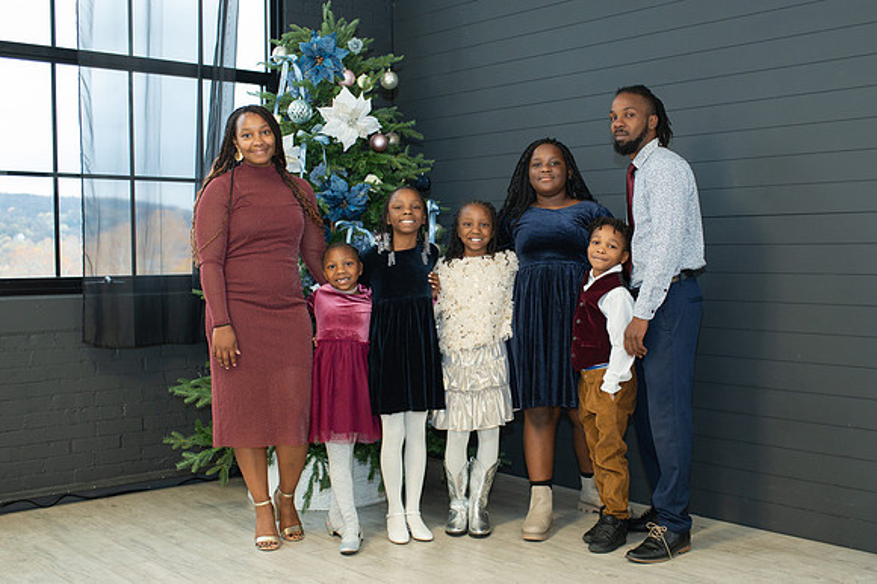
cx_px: 505
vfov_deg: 30.8
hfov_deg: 44.8
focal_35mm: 44
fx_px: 1060
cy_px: 315
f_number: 3.5
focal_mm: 35
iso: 720
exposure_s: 1/200
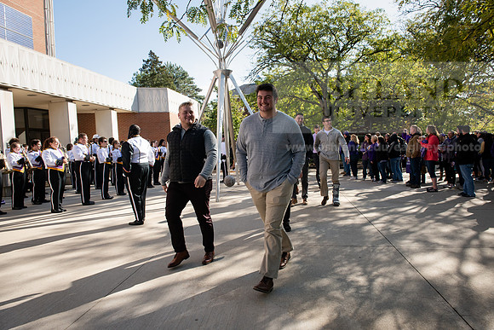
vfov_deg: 53.2
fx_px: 329
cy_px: 165
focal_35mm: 24
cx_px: 247
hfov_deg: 73.7
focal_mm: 24
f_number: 7.1
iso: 400
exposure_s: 1/640
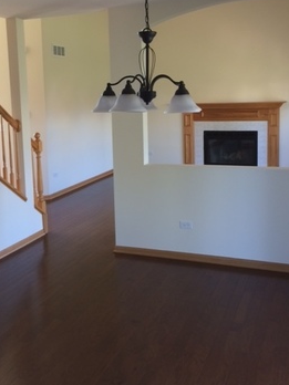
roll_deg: +3.4
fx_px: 445
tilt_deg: -6.5
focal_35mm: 40
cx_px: 131
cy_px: 145
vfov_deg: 46.4
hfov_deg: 35.9
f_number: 2.2
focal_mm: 4.15
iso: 50
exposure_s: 1/30
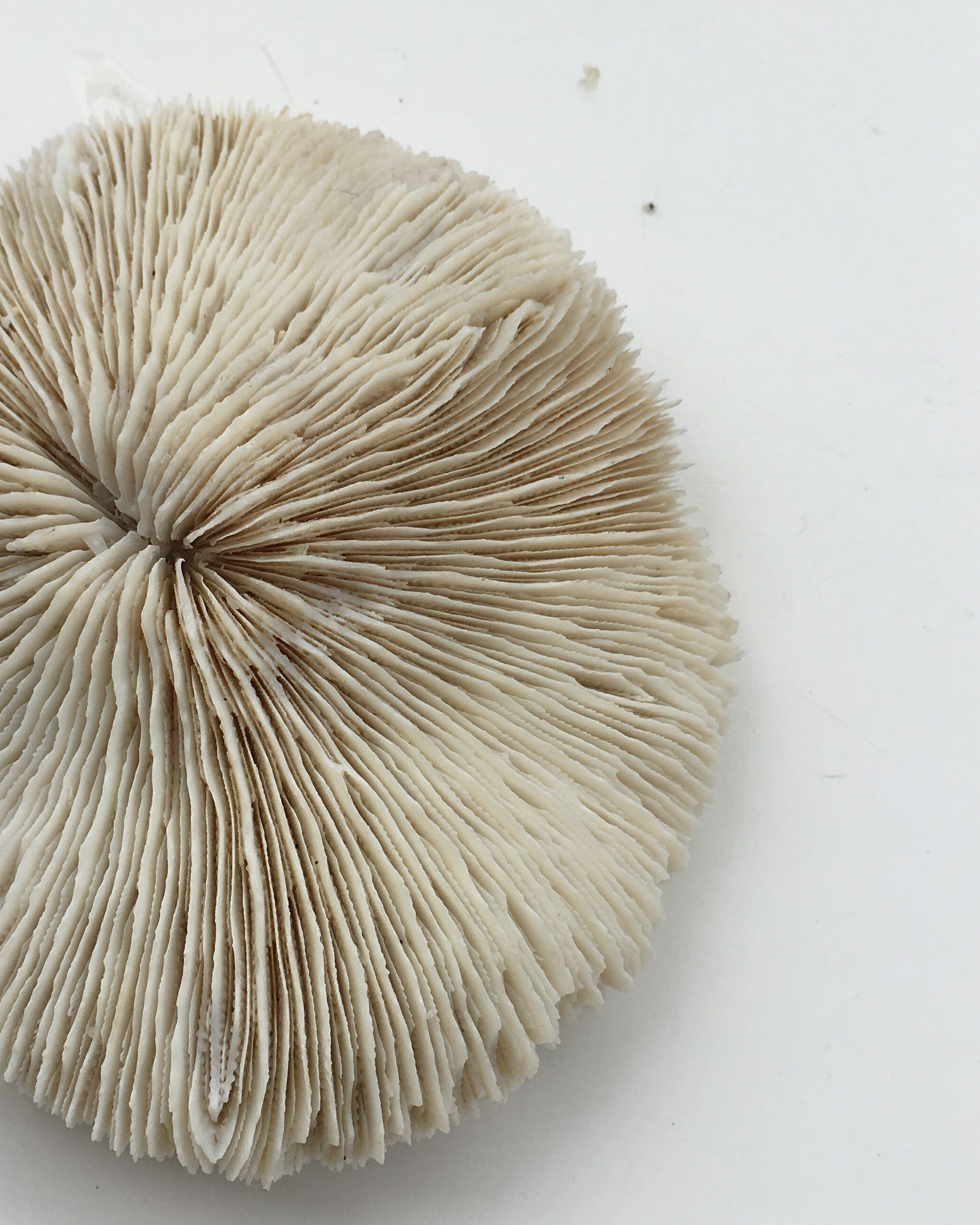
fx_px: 1595
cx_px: 319
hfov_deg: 33.8
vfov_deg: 42.0
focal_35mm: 44
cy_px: 582
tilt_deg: -69.8
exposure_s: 1/836
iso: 25
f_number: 2.2
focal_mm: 4.15
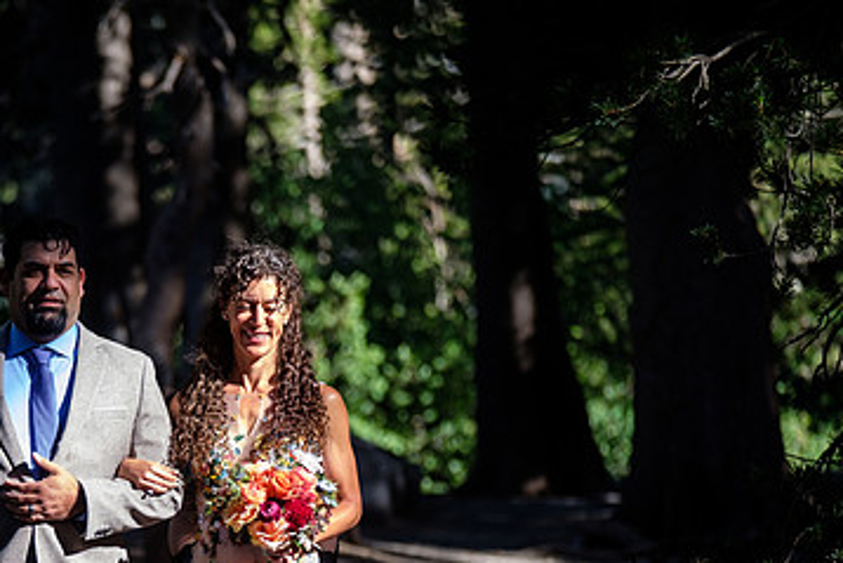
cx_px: 193
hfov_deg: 6.3
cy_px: 437
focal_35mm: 327
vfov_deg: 4.2
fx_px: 7660
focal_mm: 134.4
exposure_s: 1/420
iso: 200
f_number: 2.8
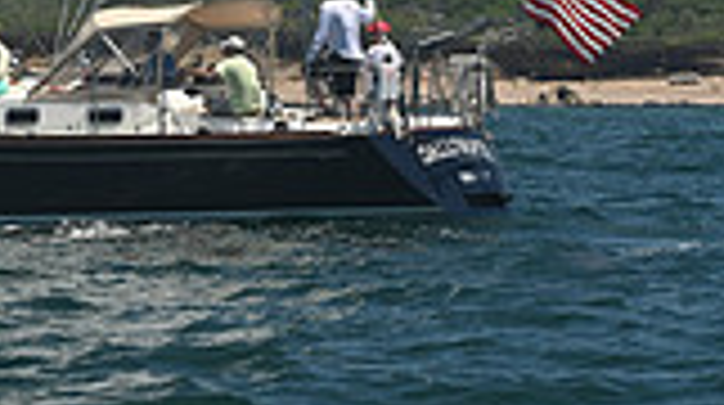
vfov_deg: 4.4
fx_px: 5080
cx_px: -106
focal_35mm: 265
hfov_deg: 8.1
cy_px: -824
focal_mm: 70
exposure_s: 1/1000
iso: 320
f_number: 9
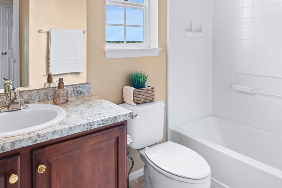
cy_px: 44
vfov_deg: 44.6
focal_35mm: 28
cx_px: 132
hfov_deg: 65.4
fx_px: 219
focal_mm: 16
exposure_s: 1/13
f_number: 7.1
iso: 320
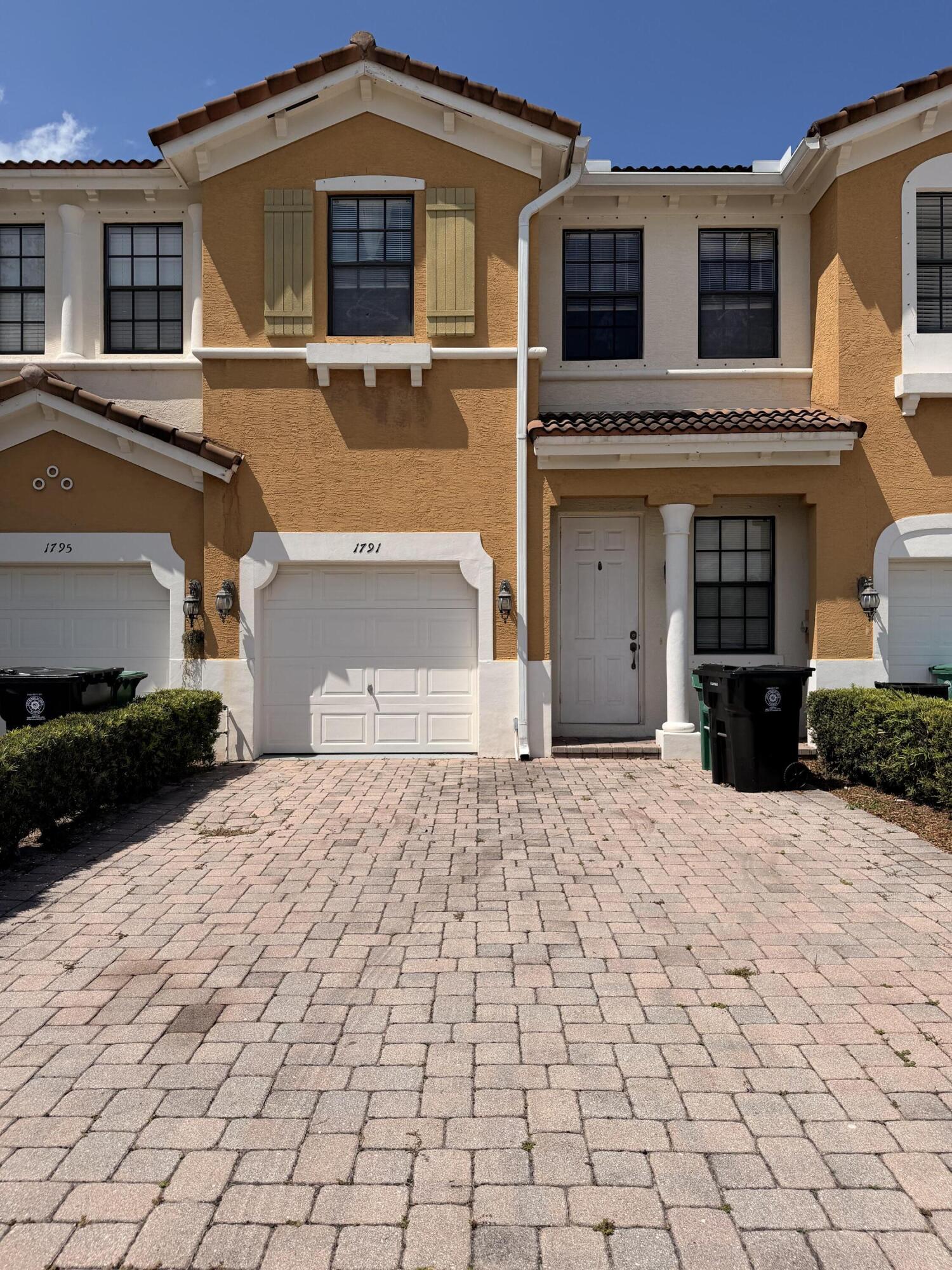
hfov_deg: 56.8
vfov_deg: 71.6
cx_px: 476
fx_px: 880
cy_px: 635
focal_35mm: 24
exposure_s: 1/9091
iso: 80
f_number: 1.78
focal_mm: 6.76
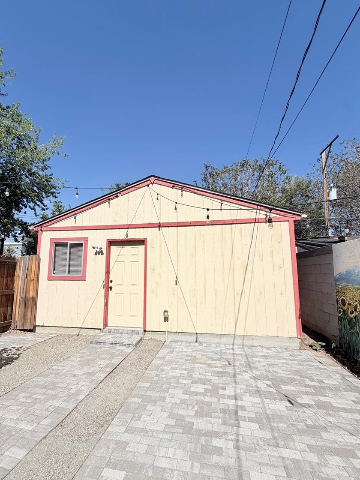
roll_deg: -0.8
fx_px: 208
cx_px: 170
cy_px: 251
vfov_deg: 98.1
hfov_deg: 81.7
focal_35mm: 15
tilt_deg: +7.1
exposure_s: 1/1795
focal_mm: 2.22
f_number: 2.2
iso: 20
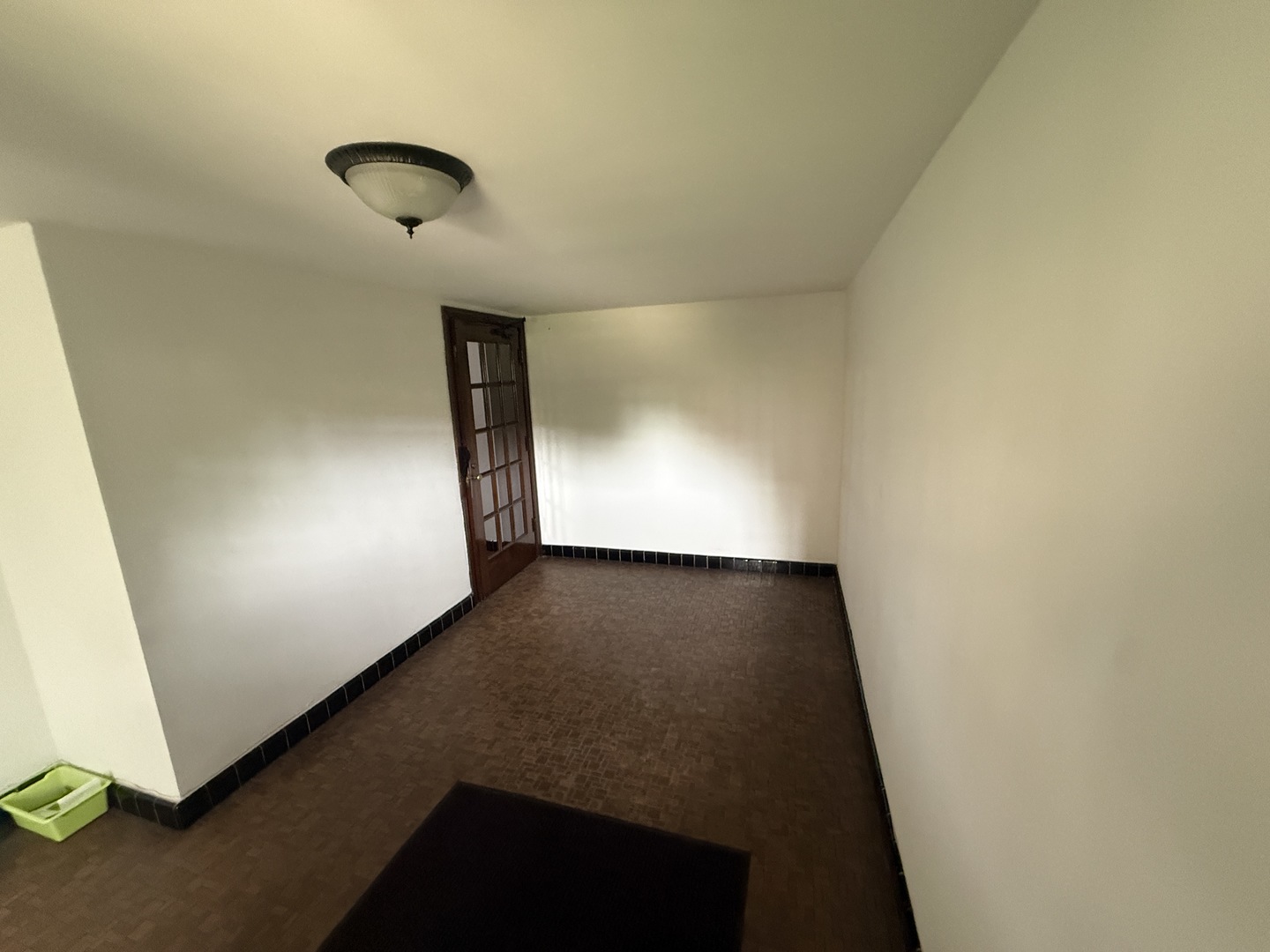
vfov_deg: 85.7
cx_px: 635
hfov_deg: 102.1
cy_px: 476
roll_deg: +2.0
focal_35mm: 14
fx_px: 514
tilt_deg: -10.2
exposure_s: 1/60
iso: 640
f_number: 2.2
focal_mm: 2.22
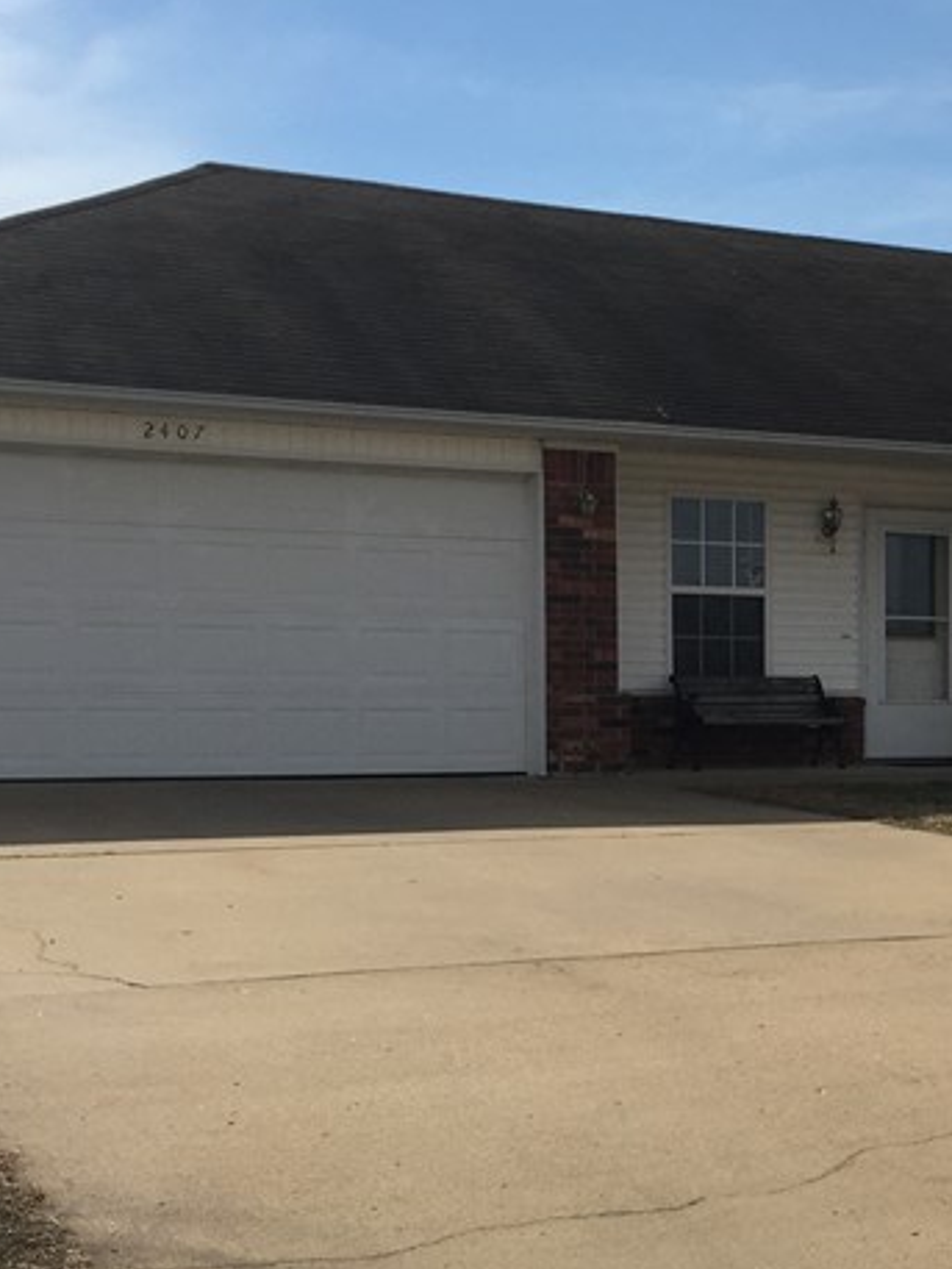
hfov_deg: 21.7
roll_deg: -0.1
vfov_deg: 29.6
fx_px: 2382
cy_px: 839
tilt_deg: -3.6
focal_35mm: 65
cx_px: 977
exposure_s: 1/3049
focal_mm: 4.15
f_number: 2.2
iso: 32
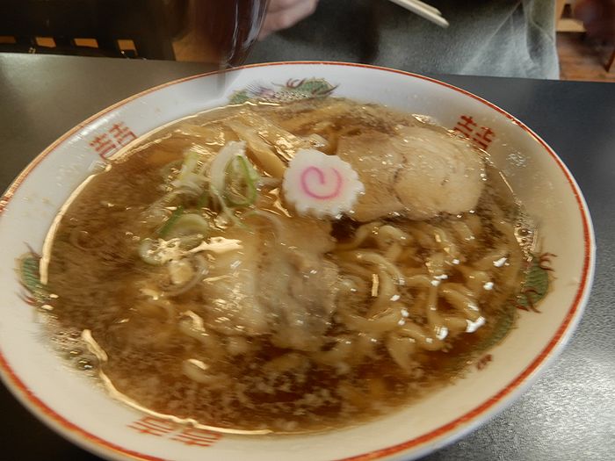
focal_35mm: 24
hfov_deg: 71.6
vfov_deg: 56.8
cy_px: 230
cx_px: 308
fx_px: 426
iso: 200
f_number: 3.4
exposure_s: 1/15
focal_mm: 4.3
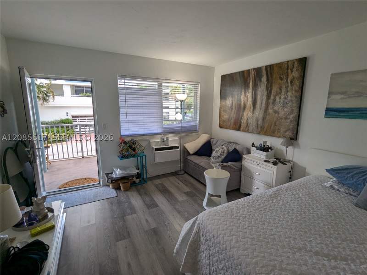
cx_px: 184
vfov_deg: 78.1
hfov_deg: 94.5
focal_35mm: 16
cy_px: 138
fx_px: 170
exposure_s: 1/120
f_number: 2.2
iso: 45
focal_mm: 2.35
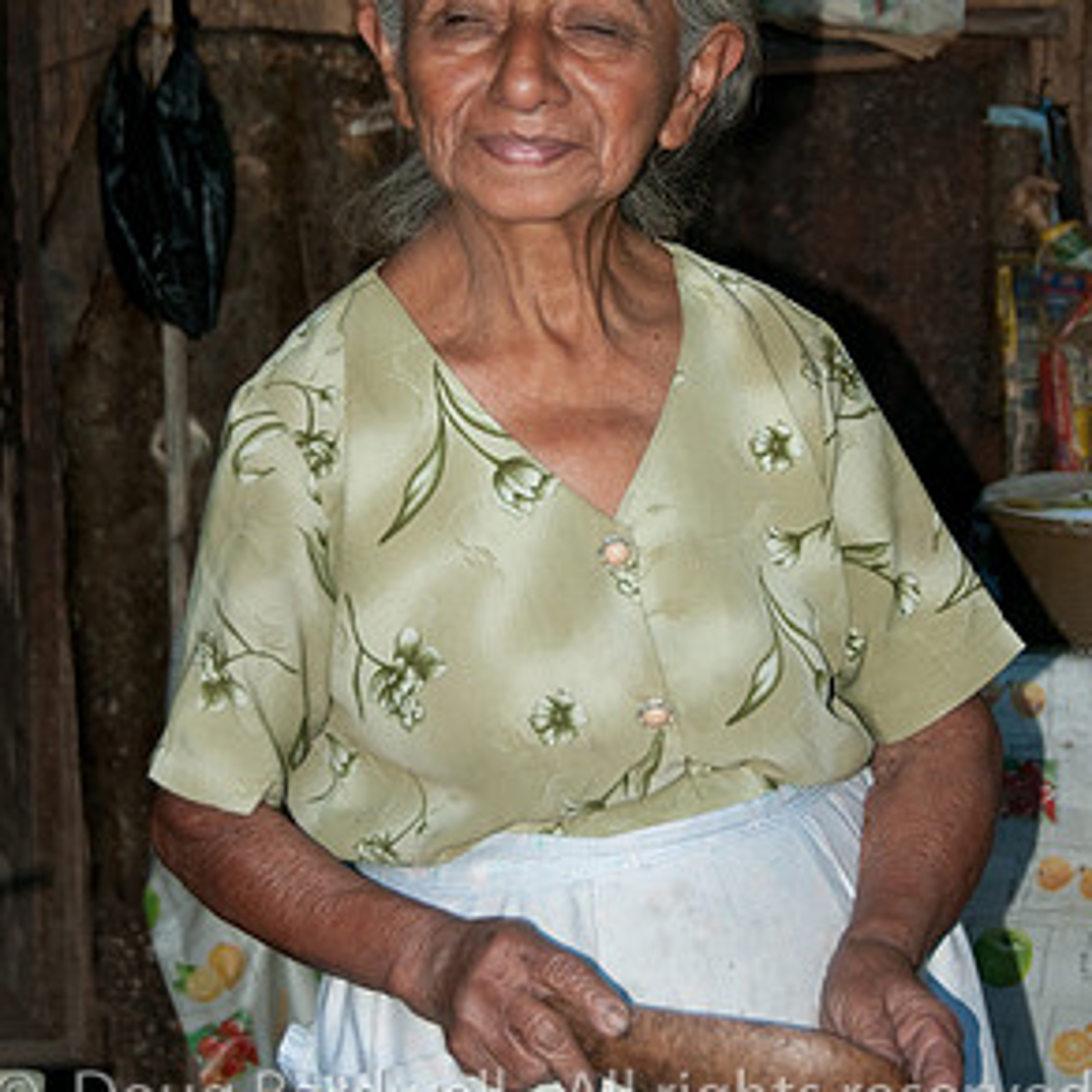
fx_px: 3640
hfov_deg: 17.1
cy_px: 363
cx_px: 552
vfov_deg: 17.0
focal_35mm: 102
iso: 200
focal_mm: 52
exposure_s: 1/60
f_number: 4.8
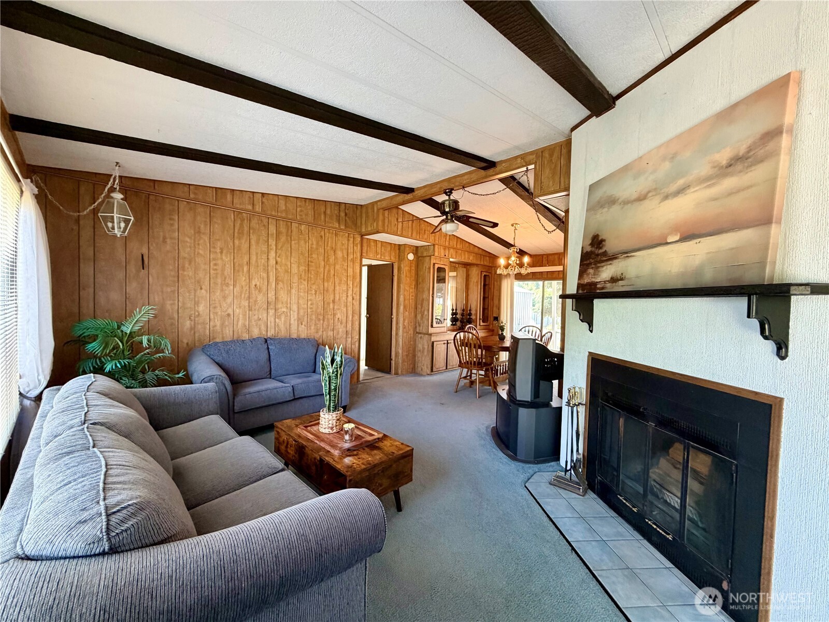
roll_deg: -1.6
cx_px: 414
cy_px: 311
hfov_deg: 102.1
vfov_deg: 85.7
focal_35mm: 14
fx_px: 335
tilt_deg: -1.2
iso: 250
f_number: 2.2
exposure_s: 1/60
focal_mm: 2.22
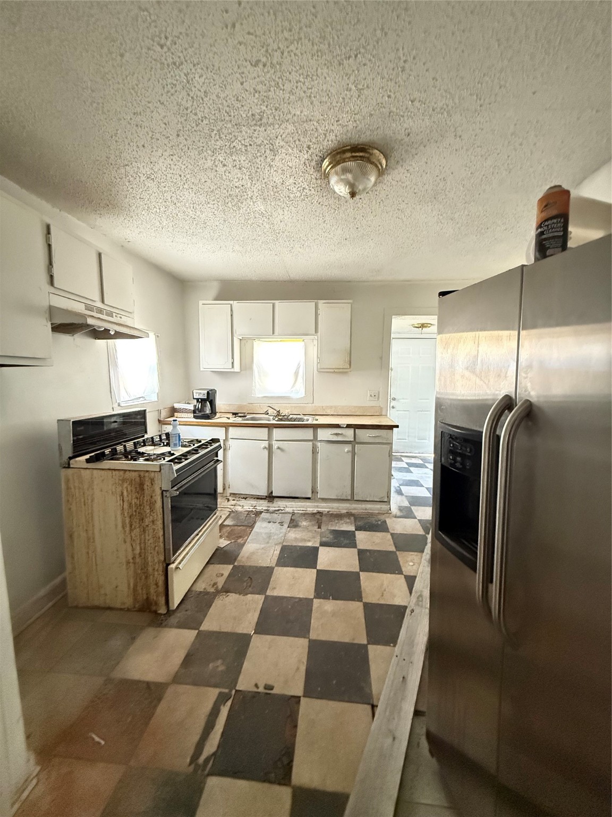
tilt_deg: -6.5
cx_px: 306
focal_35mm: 14
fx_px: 330
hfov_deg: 85.7
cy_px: 408
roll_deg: -1.1
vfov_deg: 102.1
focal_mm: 2.22
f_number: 2.2
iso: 1250
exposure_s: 1/60
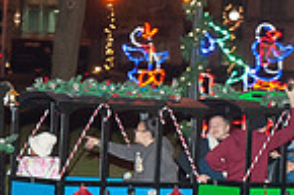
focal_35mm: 219
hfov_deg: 9.3
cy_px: 192
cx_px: -28
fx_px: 1785
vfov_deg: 6.2
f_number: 3.2
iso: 3200
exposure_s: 1/160
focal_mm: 38
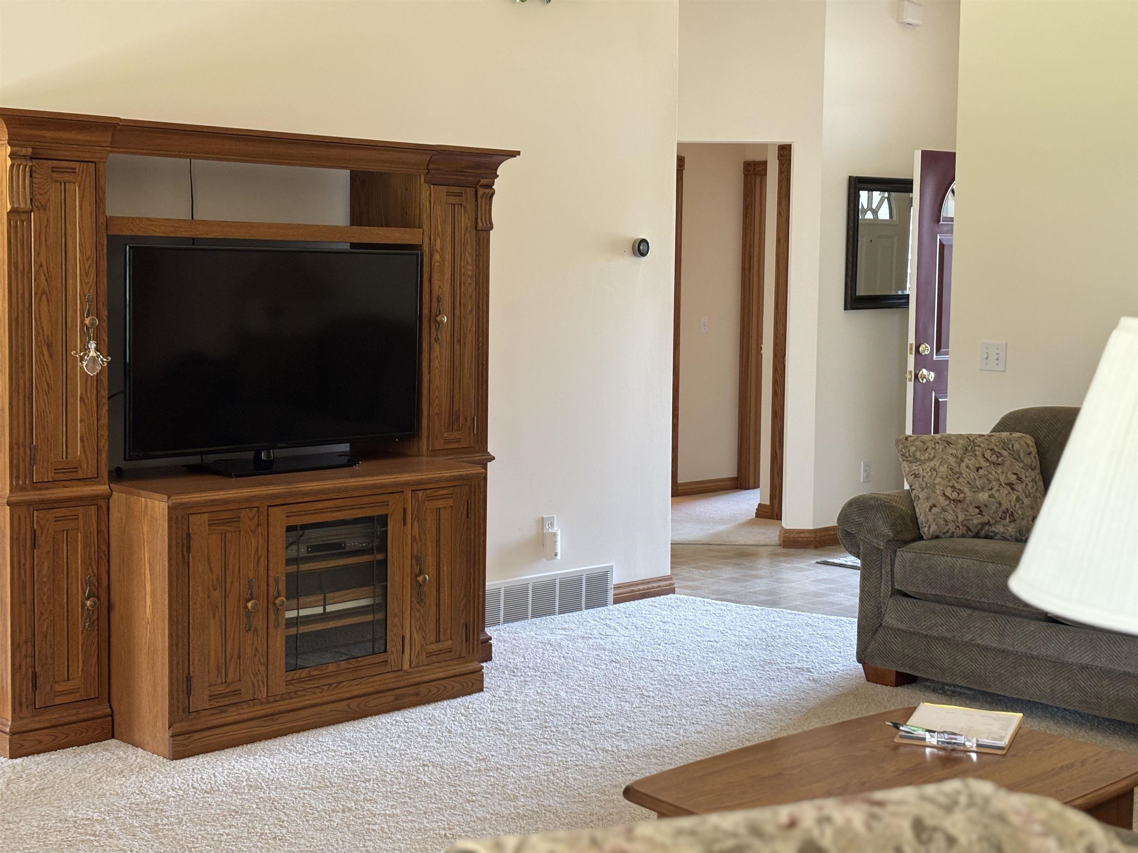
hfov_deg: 36.8
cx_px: 569
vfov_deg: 28.0
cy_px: 426
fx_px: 1709
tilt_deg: -5.5
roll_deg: -0.4
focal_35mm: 52
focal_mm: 5.96
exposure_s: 1/40
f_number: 1.6
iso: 125
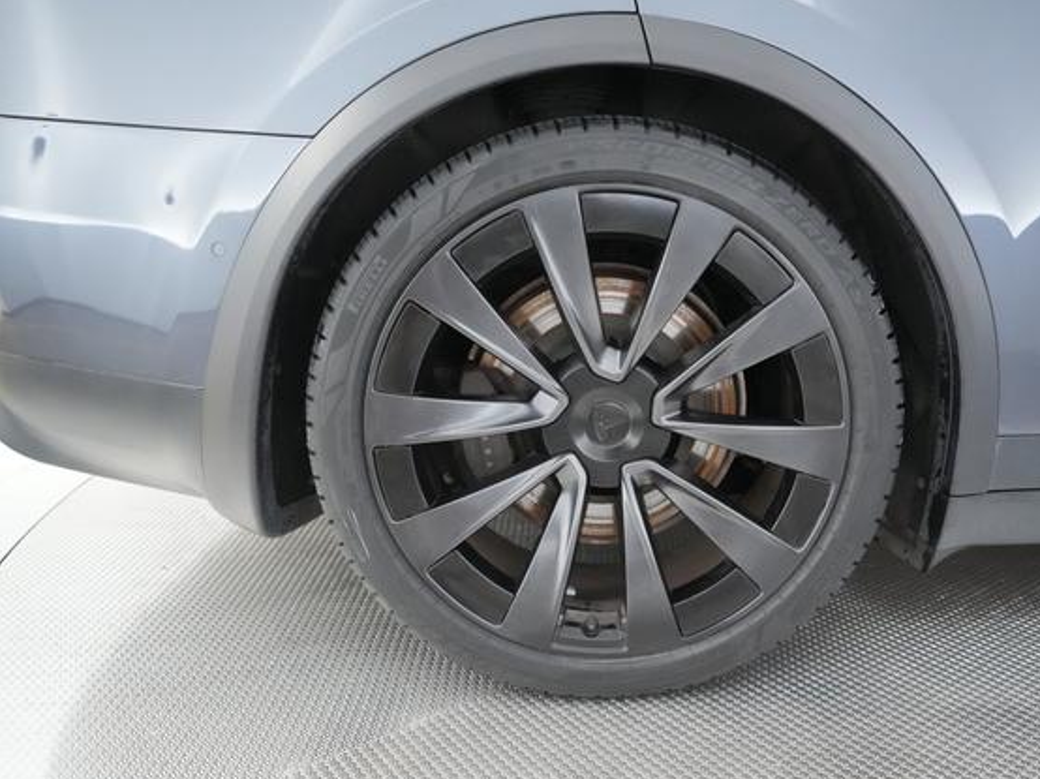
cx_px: 599
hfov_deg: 59.7
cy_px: 394
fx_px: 901
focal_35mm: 30
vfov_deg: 46.8
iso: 12800
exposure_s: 1/320
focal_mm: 27
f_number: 2.8
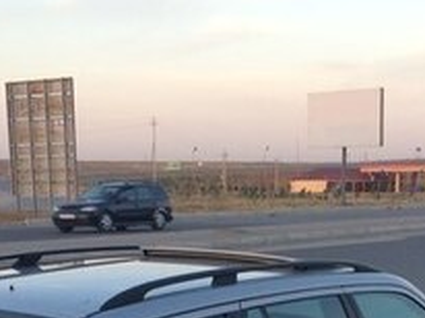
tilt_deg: -15.9
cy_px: 472
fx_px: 1140
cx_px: 229
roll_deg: -0.1
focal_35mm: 93
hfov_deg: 21.1
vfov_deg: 14.8
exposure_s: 1/108
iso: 32
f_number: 2.2
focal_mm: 4.15
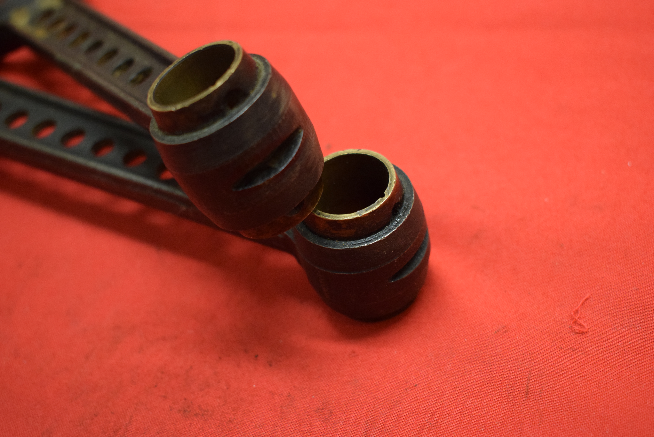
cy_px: 218
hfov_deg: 38.9
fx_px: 927
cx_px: 327
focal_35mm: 51
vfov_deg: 26.5
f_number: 5
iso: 2000
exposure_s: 1/100
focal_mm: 34
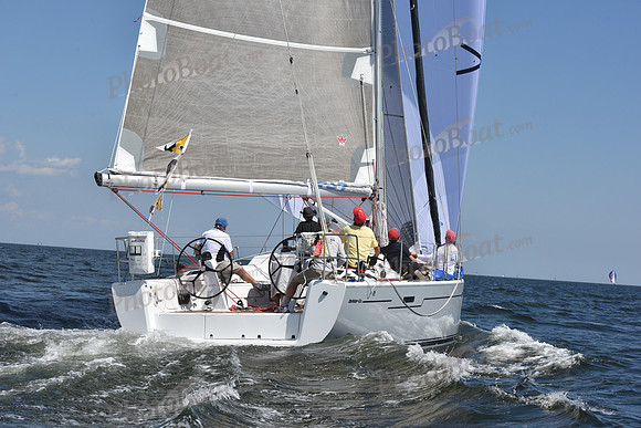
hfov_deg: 28.8
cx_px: 320
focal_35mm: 70
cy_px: 214
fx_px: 1247
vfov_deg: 19.5
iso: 320
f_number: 10
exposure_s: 1/1250
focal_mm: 70
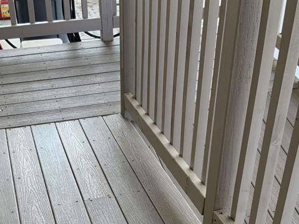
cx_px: 134
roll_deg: +1.0
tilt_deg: -41.0
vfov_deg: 22.8
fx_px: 535
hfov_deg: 31.2
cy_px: 219
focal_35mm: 62
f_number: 1.8
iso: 40
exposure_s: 1/120
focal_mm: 3
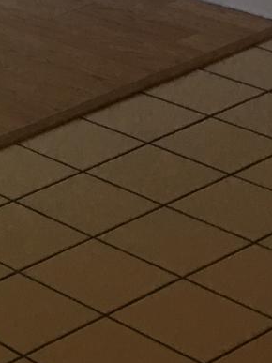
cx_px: -427
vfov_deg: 12.6
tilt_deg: -11.2
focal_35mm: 150
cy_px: -160
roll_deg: +6.0
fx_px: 1572
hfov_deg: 8.8
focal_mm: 4.15
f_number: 2.2
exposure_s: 1/15
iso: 25
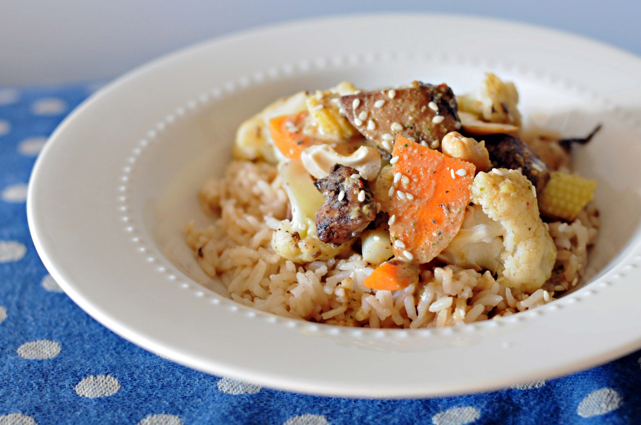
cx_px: 320
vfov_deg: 18.1
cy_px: 212
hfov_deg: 27.0
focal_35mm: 75
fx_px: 1334
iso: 1600
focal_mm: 50
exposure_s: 1/60
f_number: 4
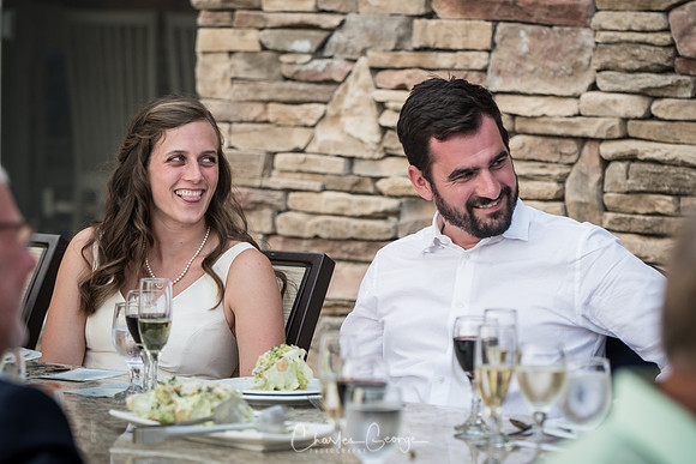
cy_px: 232
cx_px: 348
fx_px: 3539
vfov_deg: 7.5
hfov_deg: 11.2
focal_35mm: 183
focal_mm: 122
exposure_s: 1/250
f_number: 3.2
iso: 400
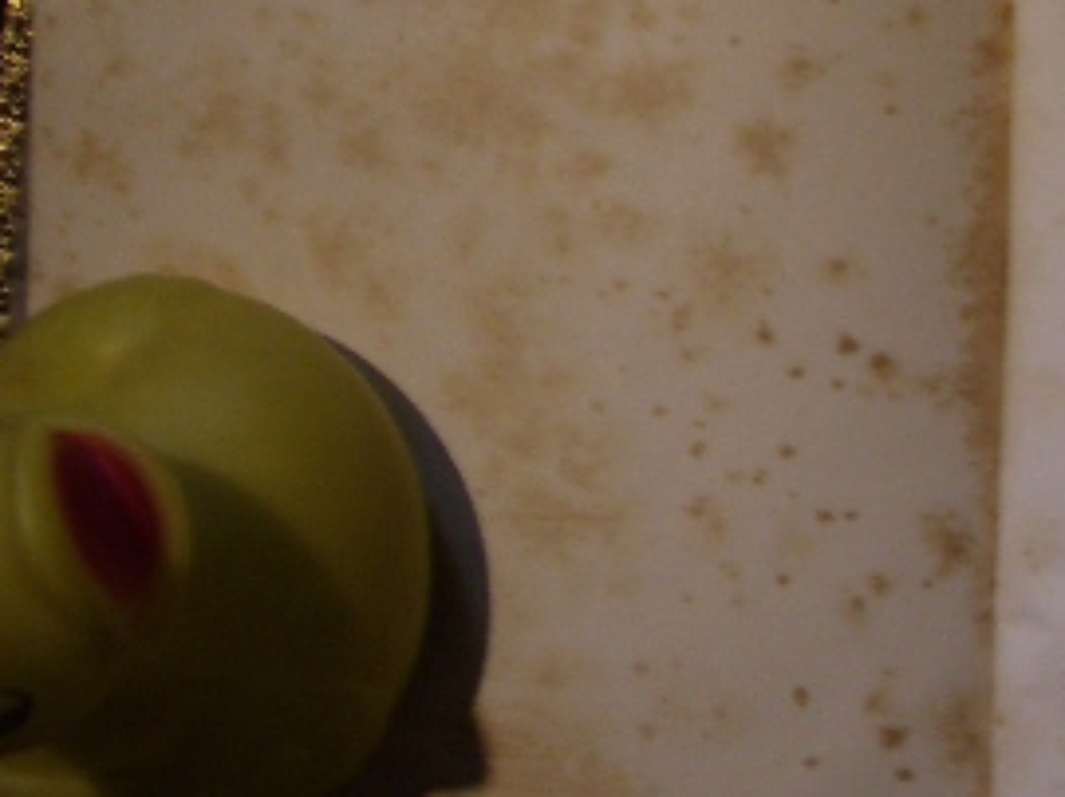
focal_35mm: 83
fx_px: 2551
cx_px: 903
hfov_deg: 23.1
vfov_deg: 17.5
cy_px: 87
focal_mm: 5.8
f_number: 2.6
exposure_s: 1/15
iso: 100
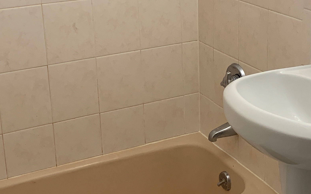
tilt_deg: -14.1
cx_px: 194
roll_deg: +0.1
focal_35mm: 71
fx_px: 602
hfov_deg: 28.9
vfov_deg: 18.2
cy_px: 51
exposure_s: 1/60
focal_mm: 4.25
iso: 80
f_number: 1.8
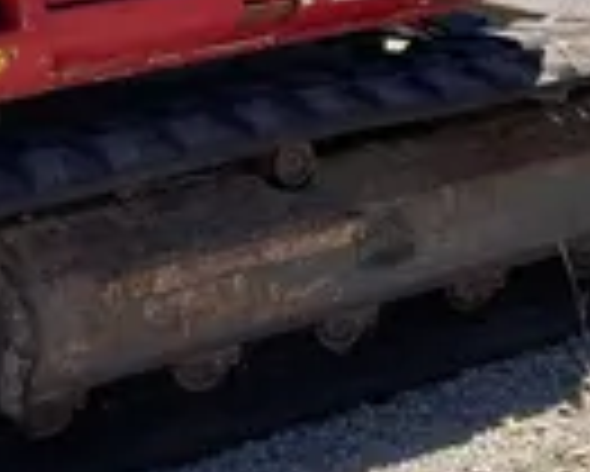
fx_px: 2010
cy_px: -245
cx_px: 320
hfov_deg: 16.7
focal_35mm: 115
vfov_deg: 12.7
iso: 20
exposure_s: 1/1171
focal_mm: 3.99
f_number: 1.8
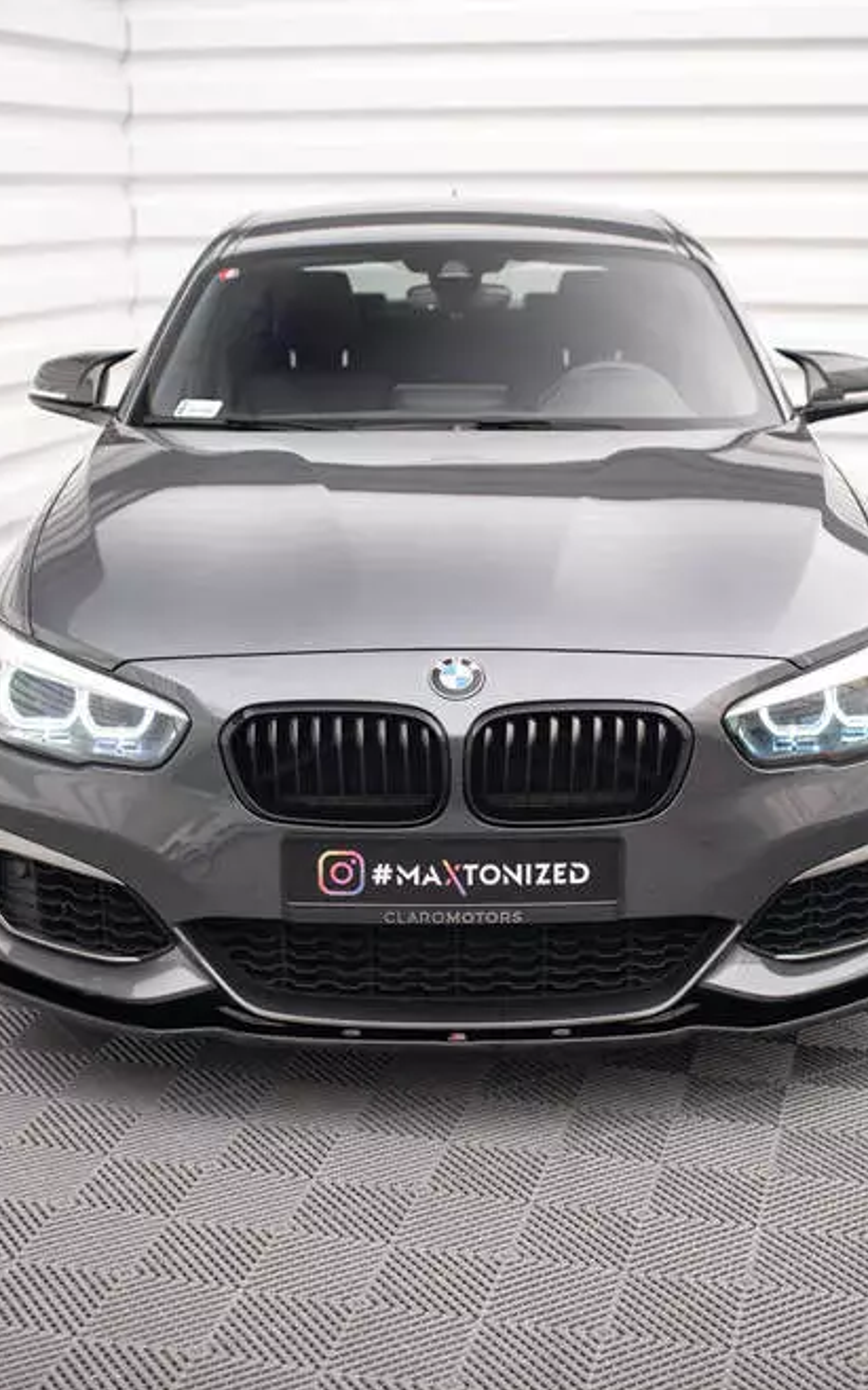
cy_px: 702
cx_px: 456
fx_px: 2083
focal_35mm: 55
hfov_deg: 23.5
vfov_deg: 36.9
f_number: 2.5
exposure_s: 1/125
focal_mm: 35
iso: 1250
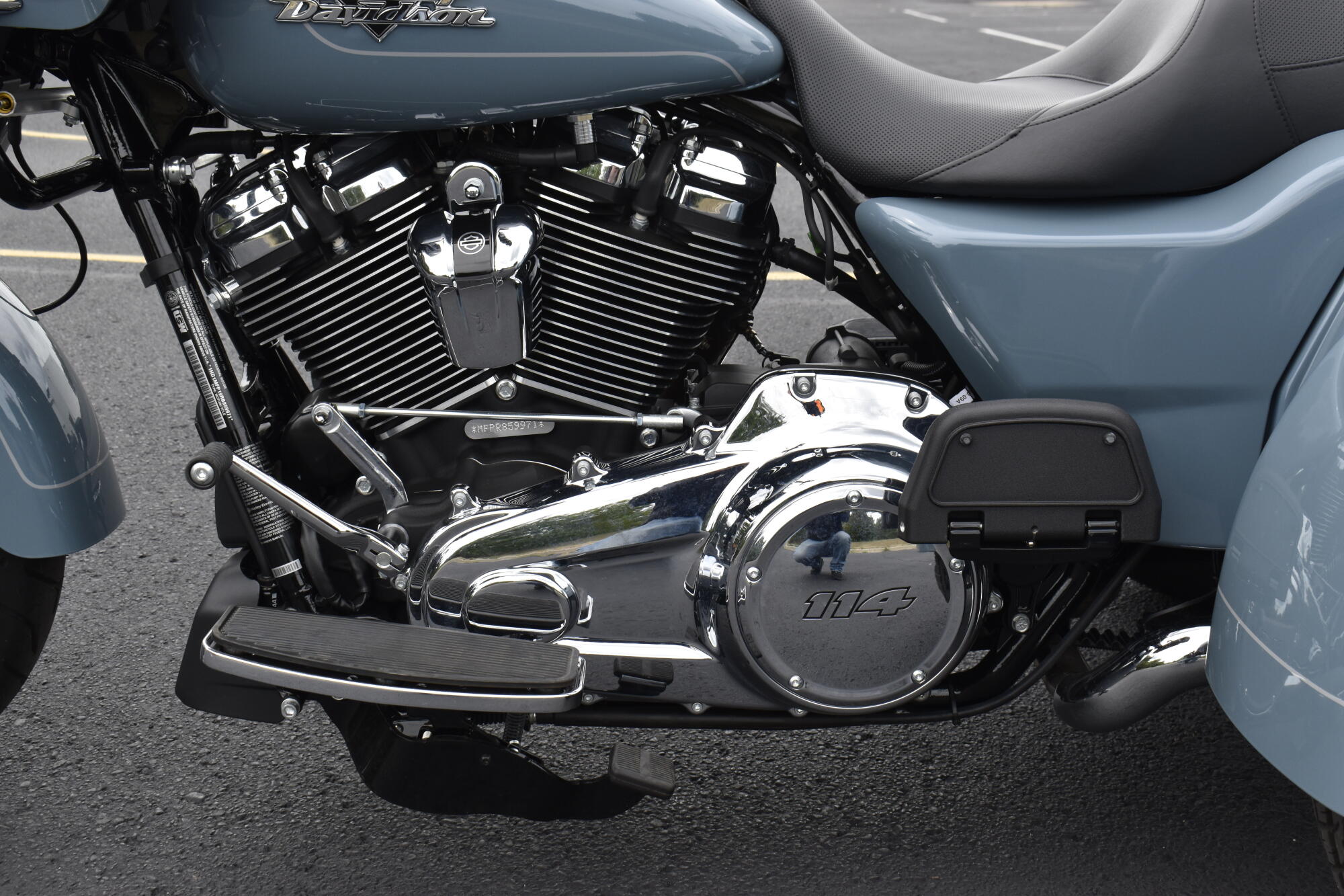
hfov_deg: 43.6
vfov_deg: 29.9
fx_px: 1680
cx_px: 672
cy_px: 448
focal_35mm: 45
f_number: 9
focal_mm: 30
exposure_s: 1/320
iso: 400
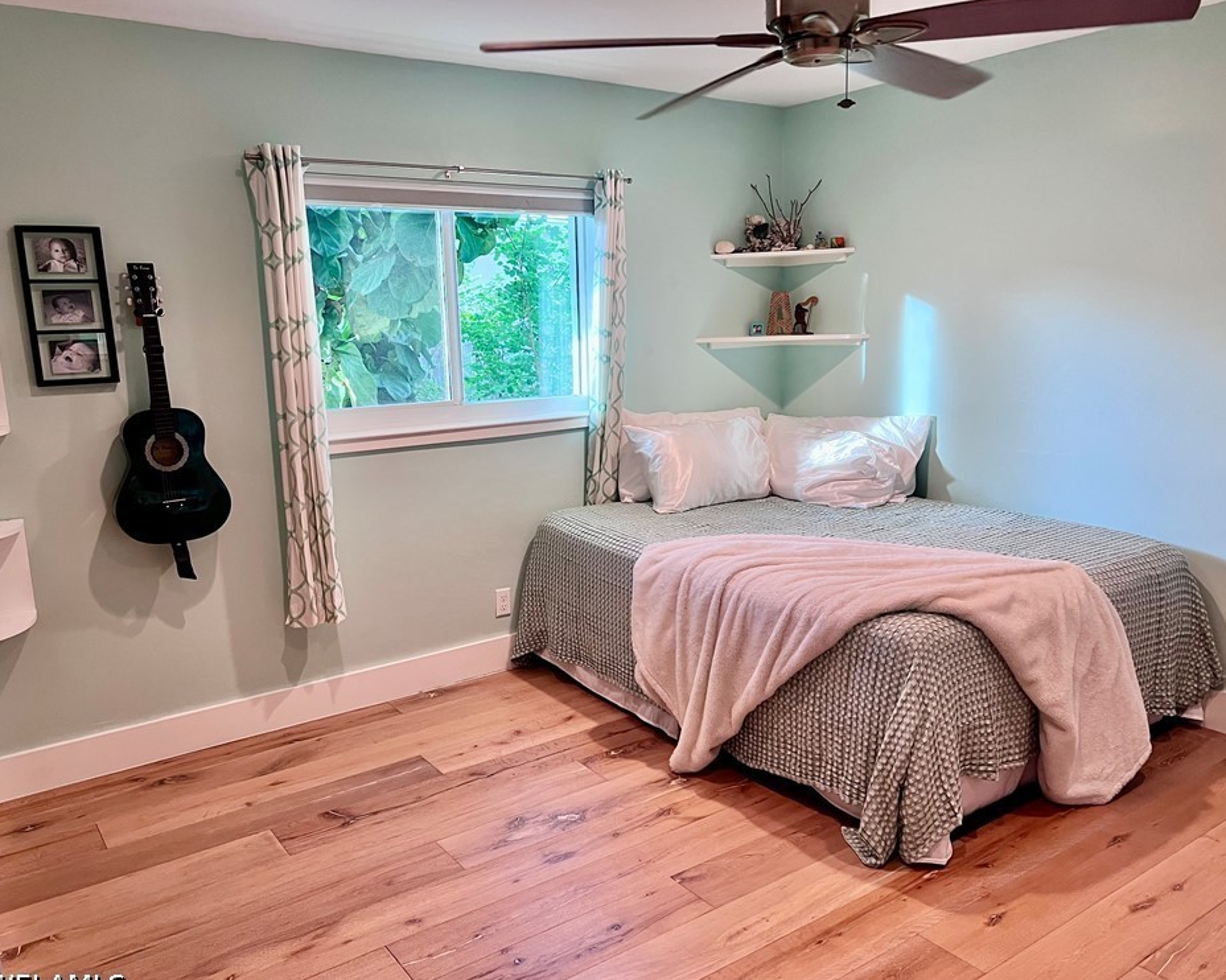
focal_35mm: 28
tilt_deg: -11.1
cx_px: 637
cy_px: 501
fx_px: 1016
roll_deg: +1.8
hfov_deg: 62.2
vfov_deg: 51.5
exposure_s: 1/60
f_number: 1.5
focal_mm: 5.7
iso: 100
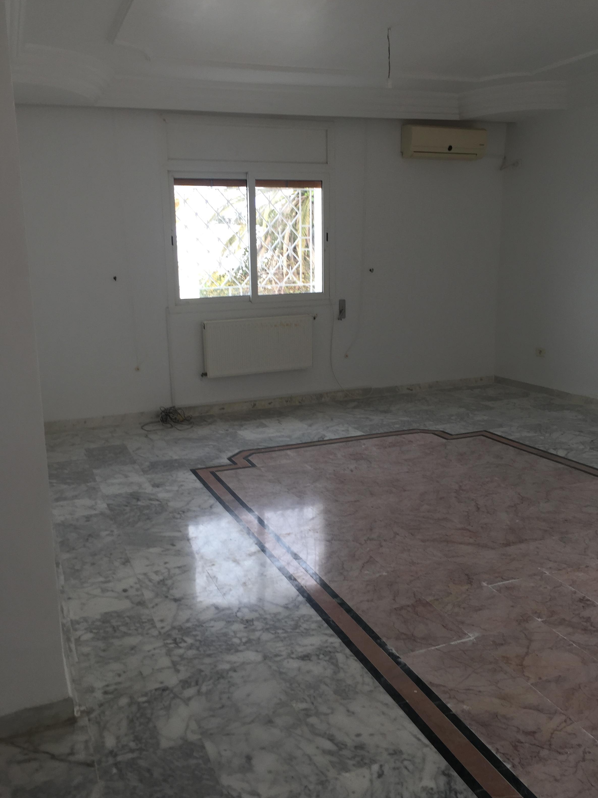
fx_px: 691
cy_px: 406
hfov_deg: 46.8
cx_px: 297
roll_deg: +0.2
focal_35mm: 30
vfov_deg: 60.0
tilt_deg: -12.9
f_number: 2.2
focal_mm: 4.15
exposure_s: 1/151
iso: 32
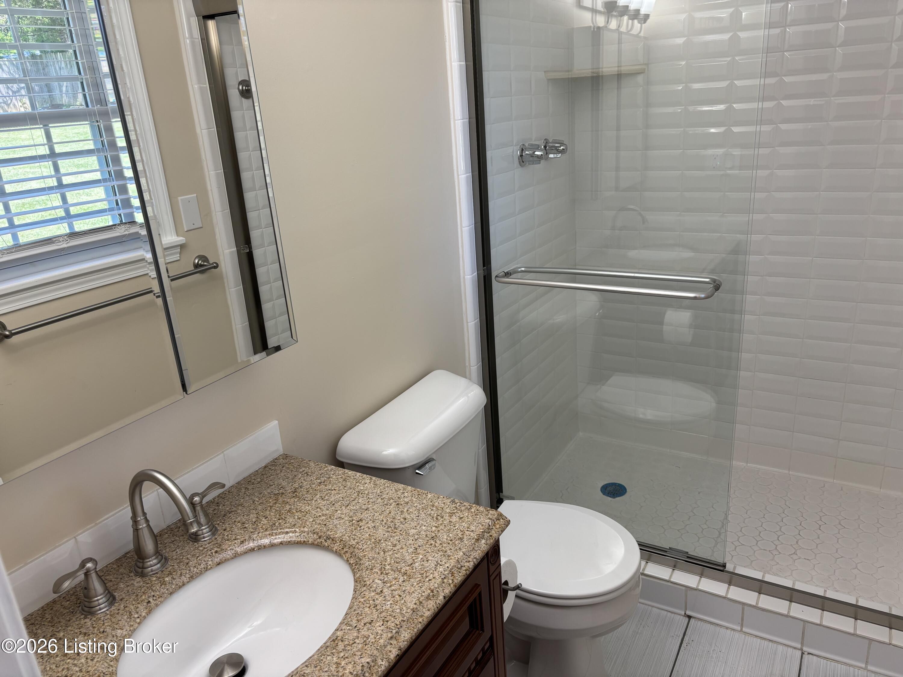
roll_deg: +3.7
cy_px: 338
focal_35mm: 26
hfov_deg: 67.3
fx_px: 678
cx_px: 452
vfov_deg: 53.1
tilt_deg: -18.8
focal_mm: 5.96
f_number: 1.6
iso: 64
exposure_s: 1/120
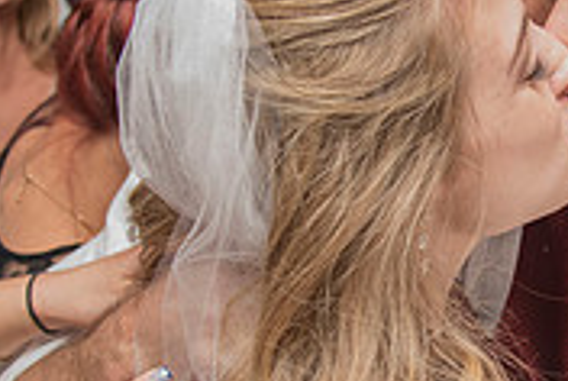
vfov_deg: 17.3
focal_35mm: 79
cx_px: 468
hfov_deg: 25.1
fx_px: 1249
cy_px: 205
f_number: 4
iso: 2000
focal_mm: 24
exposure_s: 1/200
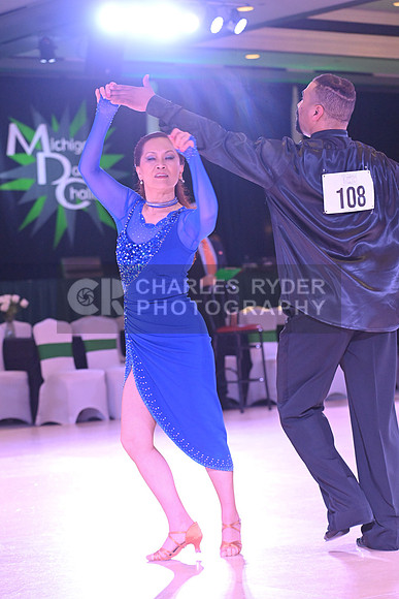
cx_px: 200
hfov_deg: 13.4
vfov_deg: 20.0
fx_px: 1695
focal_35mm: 102
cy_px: 300
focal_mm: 102
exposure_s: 1/400
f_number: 5
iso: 5000
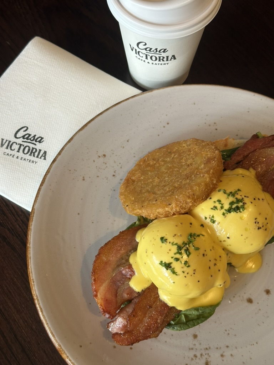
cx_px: 137
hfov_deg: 30.3
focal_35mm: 48
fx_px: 507
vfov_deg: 39.7
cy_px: 182
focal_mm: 6.86
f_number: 1.78
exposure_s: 1/50
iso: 160
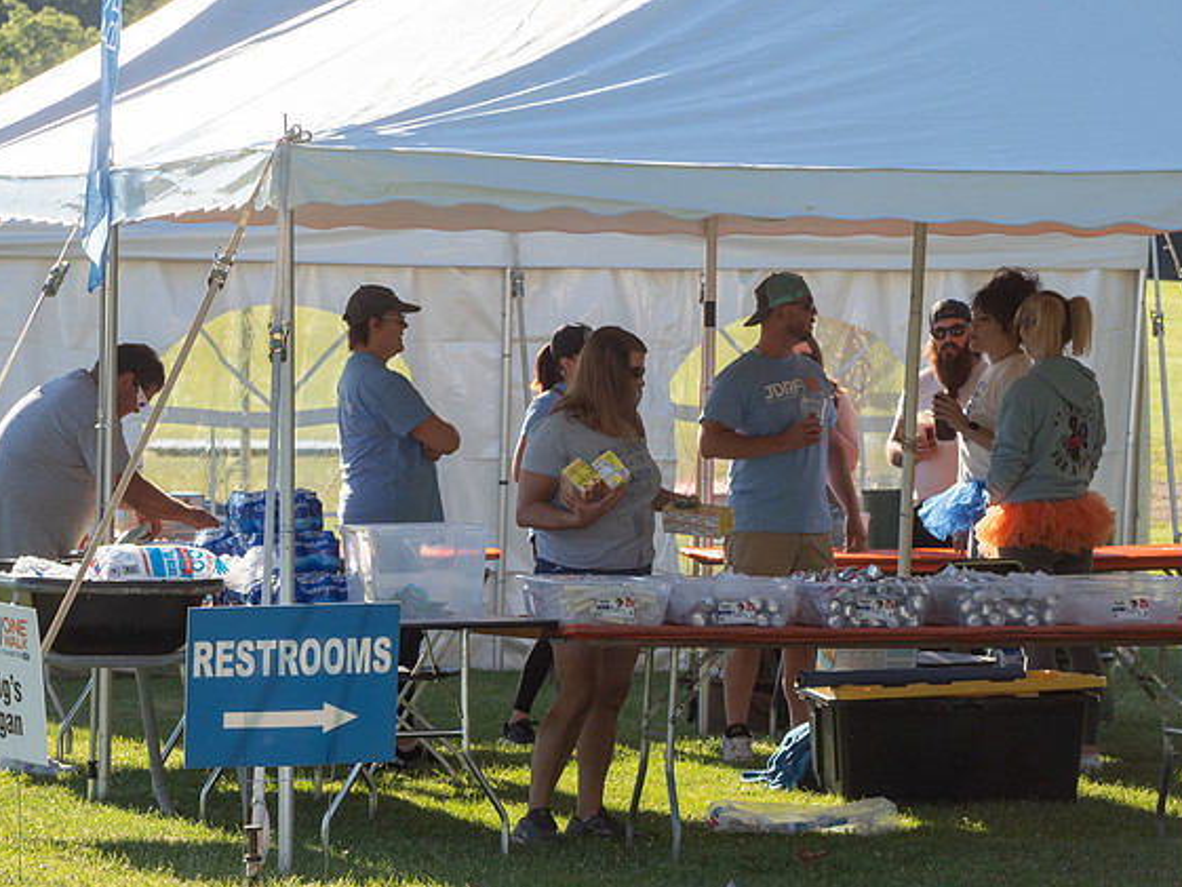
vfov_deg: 7.4
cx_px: 605
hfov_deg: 9.8
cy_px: 452
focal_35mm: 202
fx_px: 6899
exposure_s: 1/400
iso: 200
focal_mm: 96
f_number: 7.1
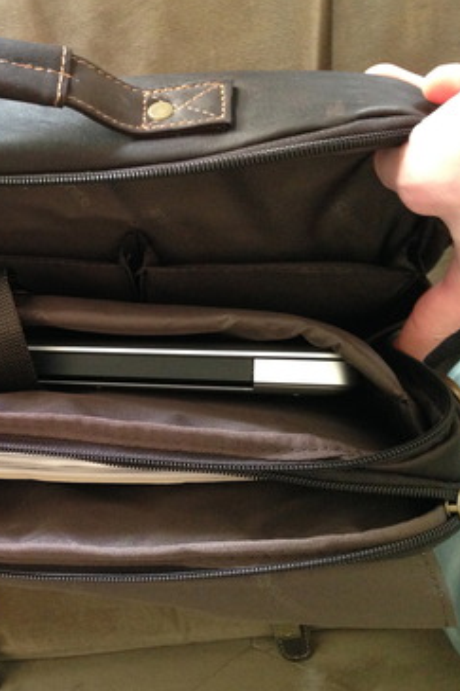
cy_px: 349
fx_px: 902
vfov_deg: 41.9
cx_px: 23
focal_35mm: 47
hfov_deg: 27.3
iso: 320
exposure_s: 1/20
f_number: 2.4
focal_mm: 4.12
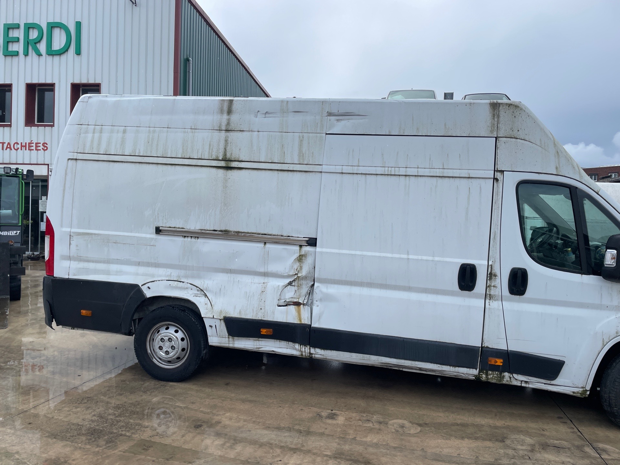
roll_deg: -1.0
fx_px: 466
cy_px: 232
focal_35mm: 26
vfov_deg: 53.1
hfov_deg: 67.3
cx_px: 310
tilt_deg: -2.5
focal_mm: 4.2
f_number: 1.6
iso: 32
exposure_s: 1/2747
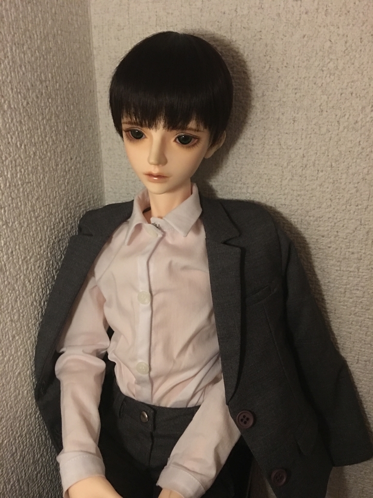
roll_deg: +0.5
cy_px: 249
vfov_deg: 61.7
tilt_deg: -18.7
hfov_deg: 48.2
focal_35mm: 29
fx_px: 417
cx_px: 186
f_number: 2.2
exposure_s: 1/4
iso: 160
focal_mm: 4.15
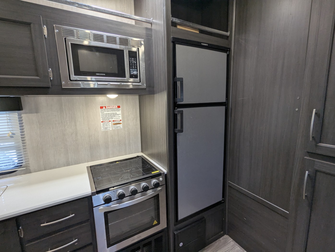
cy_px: 126
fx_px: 155
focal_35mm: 16
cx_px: 168
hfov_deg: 94.4
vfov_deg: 78.2
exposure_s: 1/39.9
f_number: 2.2
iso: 147
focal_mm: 2.35
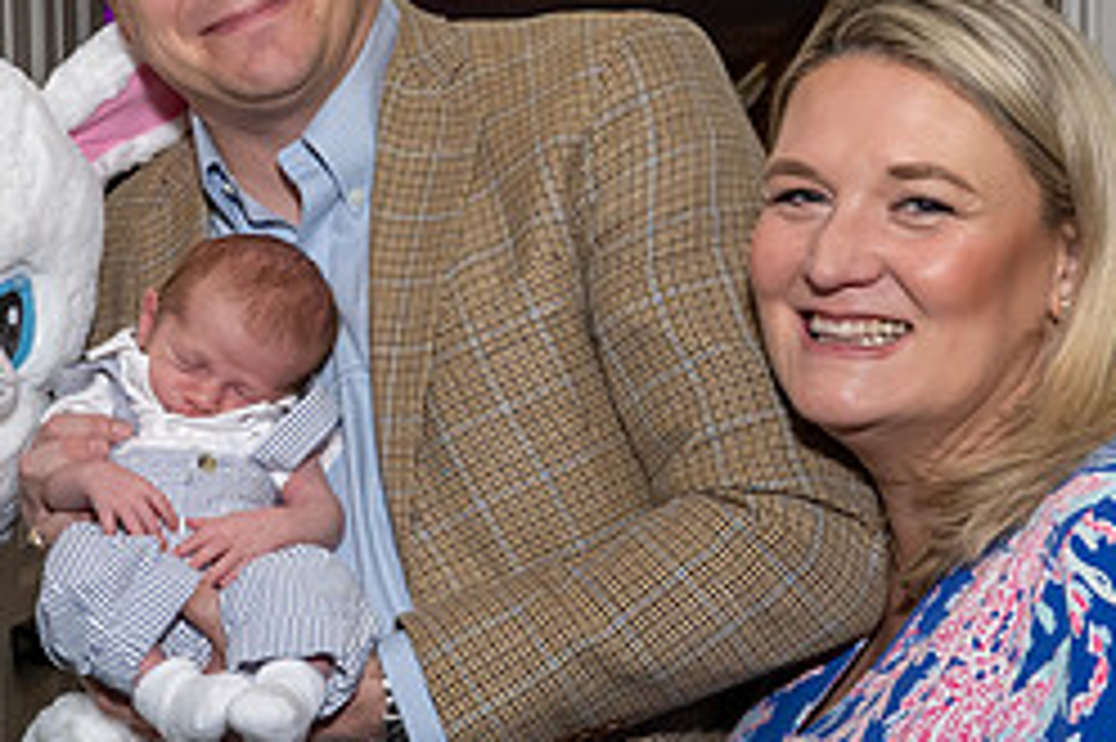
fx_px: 2230
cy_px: 433
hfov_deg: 27.1
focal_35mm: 72
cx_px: 106
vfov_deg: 18.9
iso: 640
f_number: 8
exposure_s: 1/250
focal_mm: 19
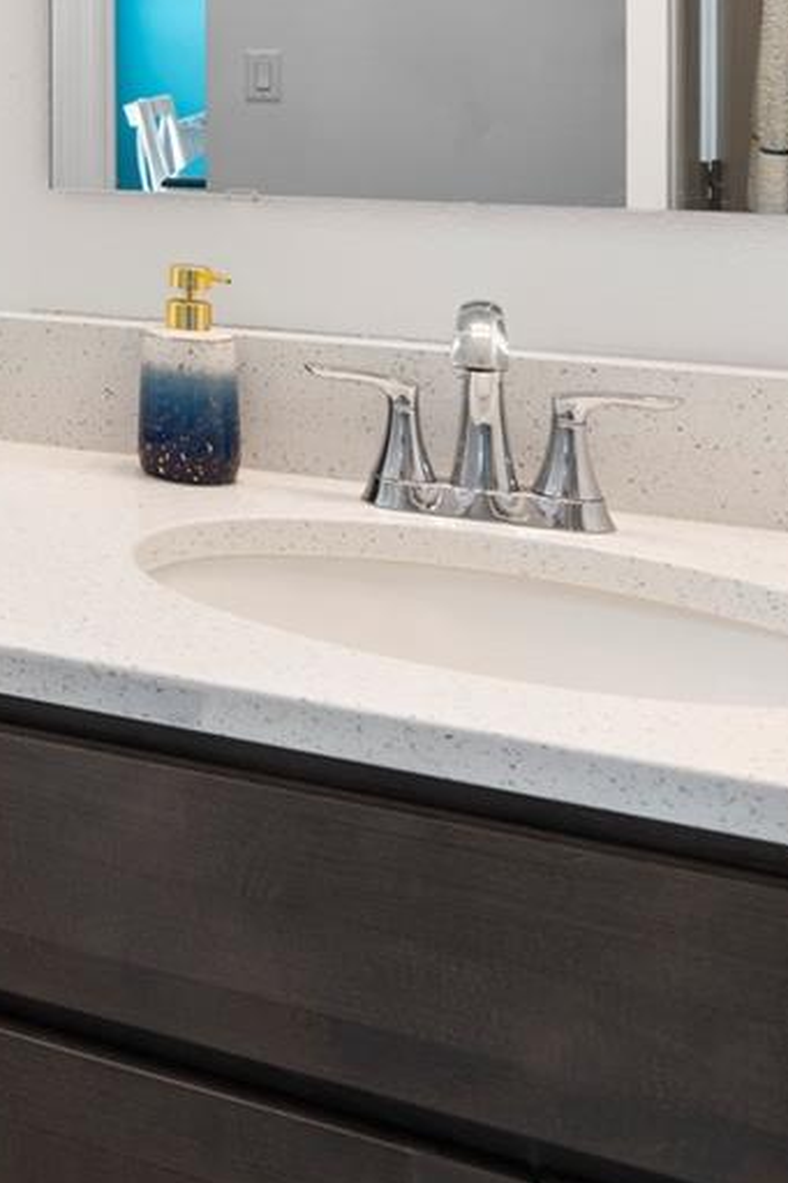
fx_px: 1643
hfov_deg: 19.5
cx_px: -656
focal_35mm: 50
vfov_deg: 36.6
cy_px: 75
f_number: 9
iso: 250
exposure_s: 1/20
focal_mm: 16
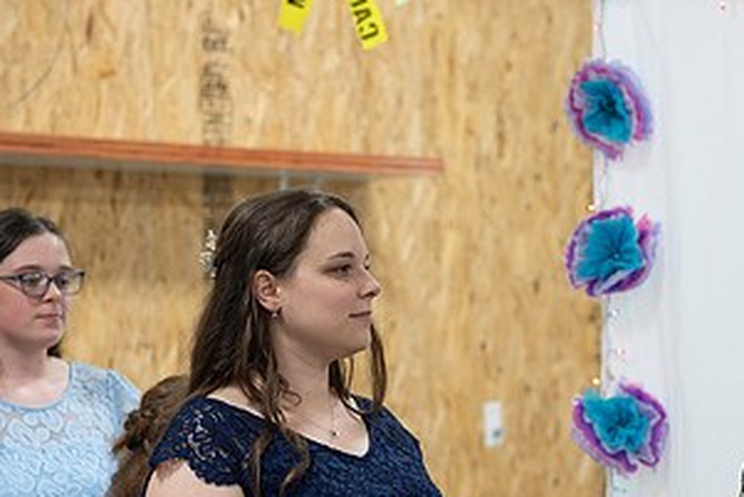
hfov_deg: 12.5
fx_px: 3391
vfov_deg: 8.4
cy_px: 392
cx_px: 514
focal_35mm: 164
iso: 640
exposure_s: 1/125
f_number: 3.5
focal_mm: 85
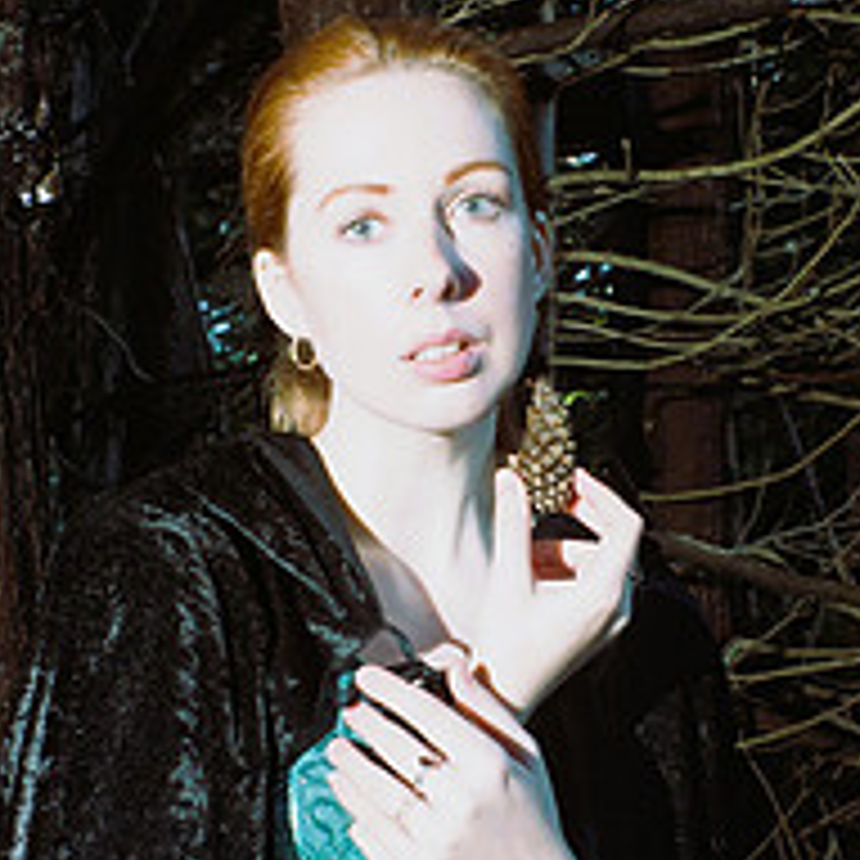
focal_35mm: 72
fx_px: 2024
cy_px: 932
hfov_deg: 23.9
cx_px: 558
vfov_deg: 22.7
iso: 400
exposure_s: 1/100
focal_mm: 24
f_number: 5
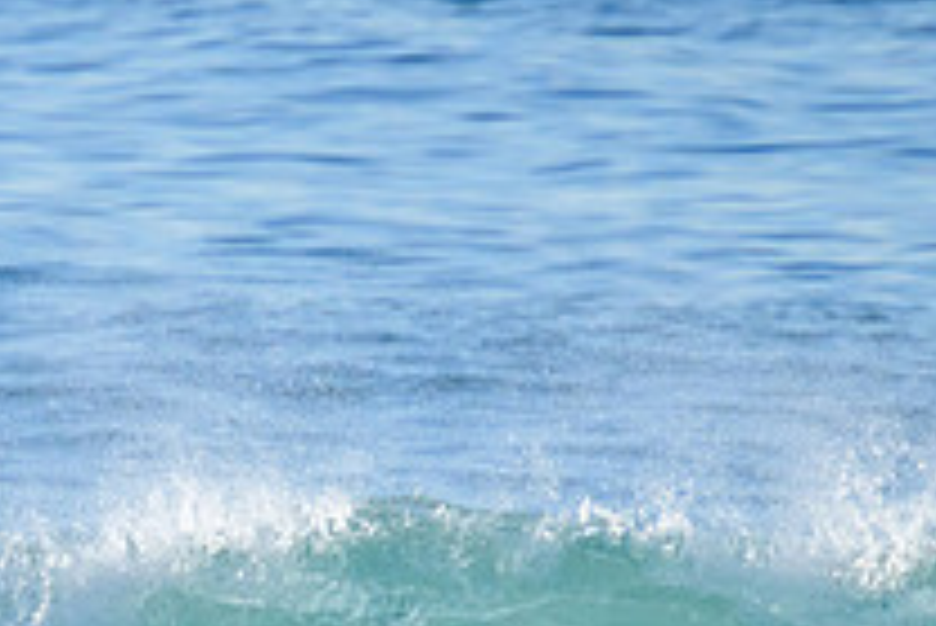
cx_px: -52
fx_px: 67463
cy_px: 750
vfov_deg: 0.5
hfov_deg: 0.8
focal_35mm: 2593
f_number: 11
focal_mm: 800
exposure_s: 1/2000
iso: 1250
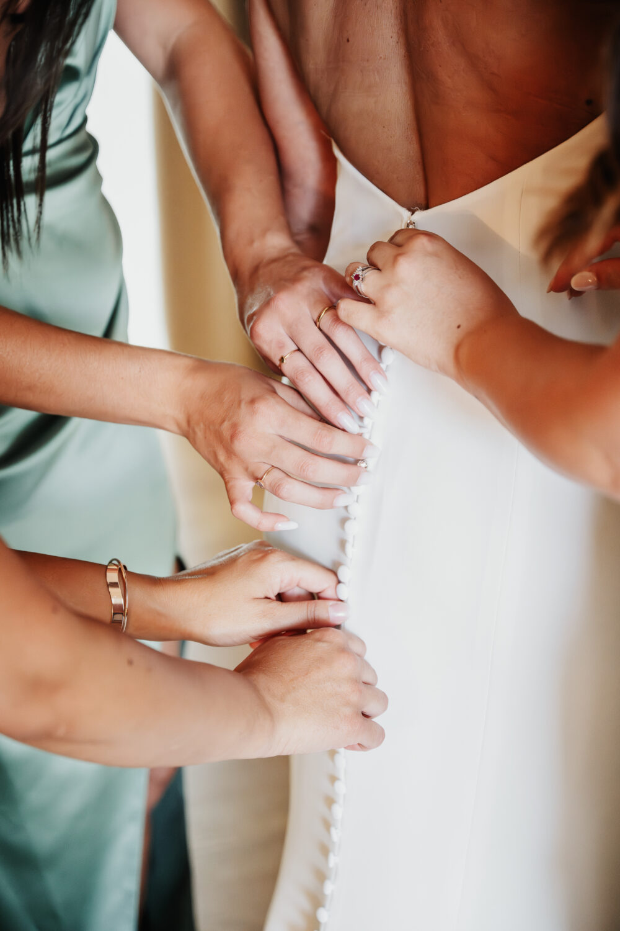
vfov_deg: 28.8
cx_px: 310
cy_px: 466
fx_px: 1808
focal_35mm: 70
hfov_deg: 19.5
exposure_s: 1/400
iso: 5000
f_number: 3.2
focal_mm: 70
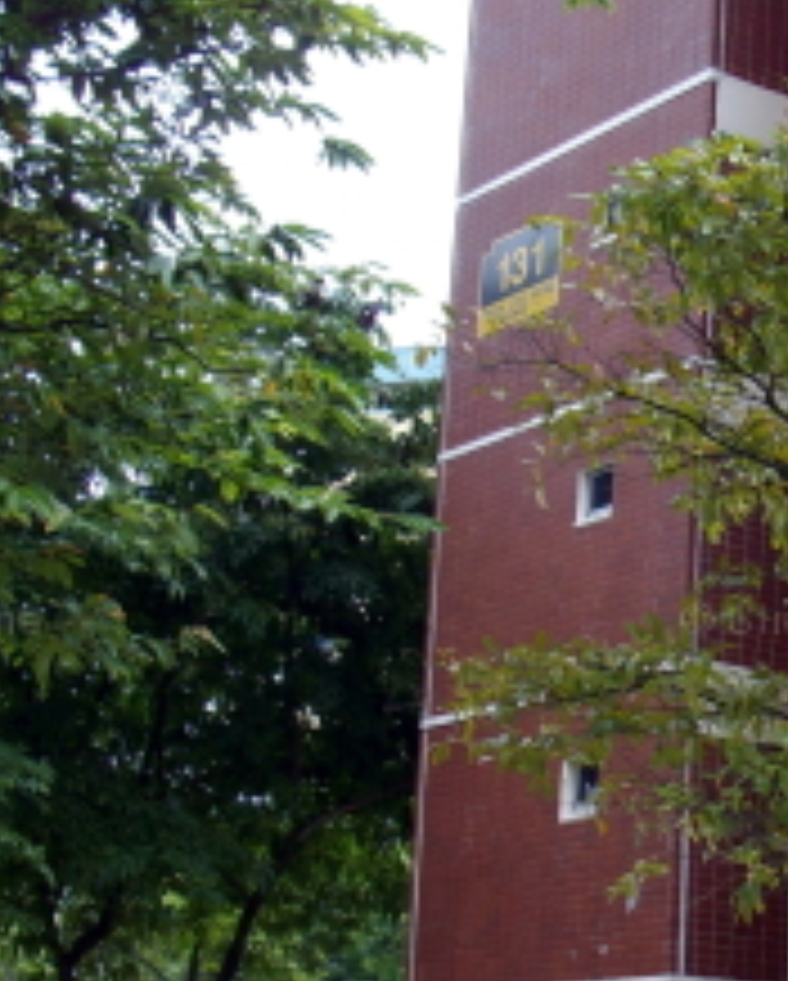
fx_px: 2647
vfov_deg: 21.0
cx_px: 1018
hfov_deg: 16.1
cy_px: 626
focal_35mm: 91
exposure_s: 1/320
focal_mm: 6.2
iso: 80
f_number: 2.8
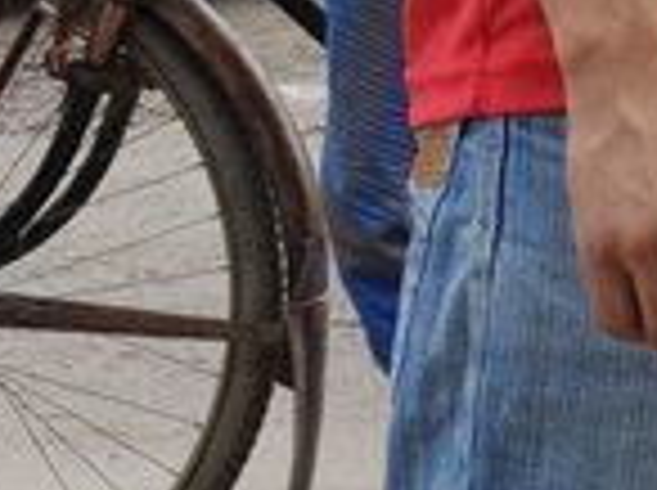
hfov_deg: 5.4
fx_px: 6518
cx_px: 2088
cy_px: -638
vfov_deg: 4.2
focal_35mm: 344
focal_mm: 34
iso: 200
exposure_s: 1/125
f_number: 7.1
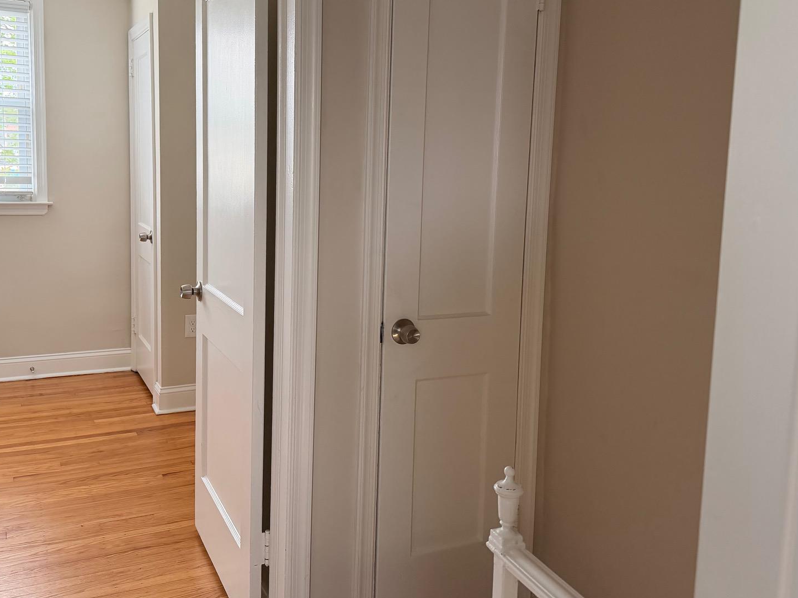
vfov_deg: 41.6
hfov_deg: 53.9
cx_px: 373
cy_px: 244
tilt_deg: -4.7
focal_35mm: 34
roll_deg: -1.3
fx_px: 784
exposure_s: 1/102
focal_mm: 6.76
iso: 200
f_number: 1.78
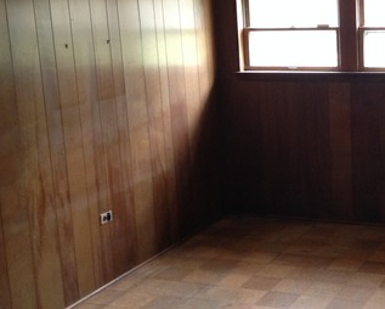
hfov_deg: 27.8
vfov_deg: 23.5
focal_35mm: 65
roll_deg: +1.6
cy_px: 134
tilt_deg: -10.7
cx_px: 361
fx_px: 741
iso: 125
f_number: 2.4
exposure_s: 1/20
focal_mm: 4.12
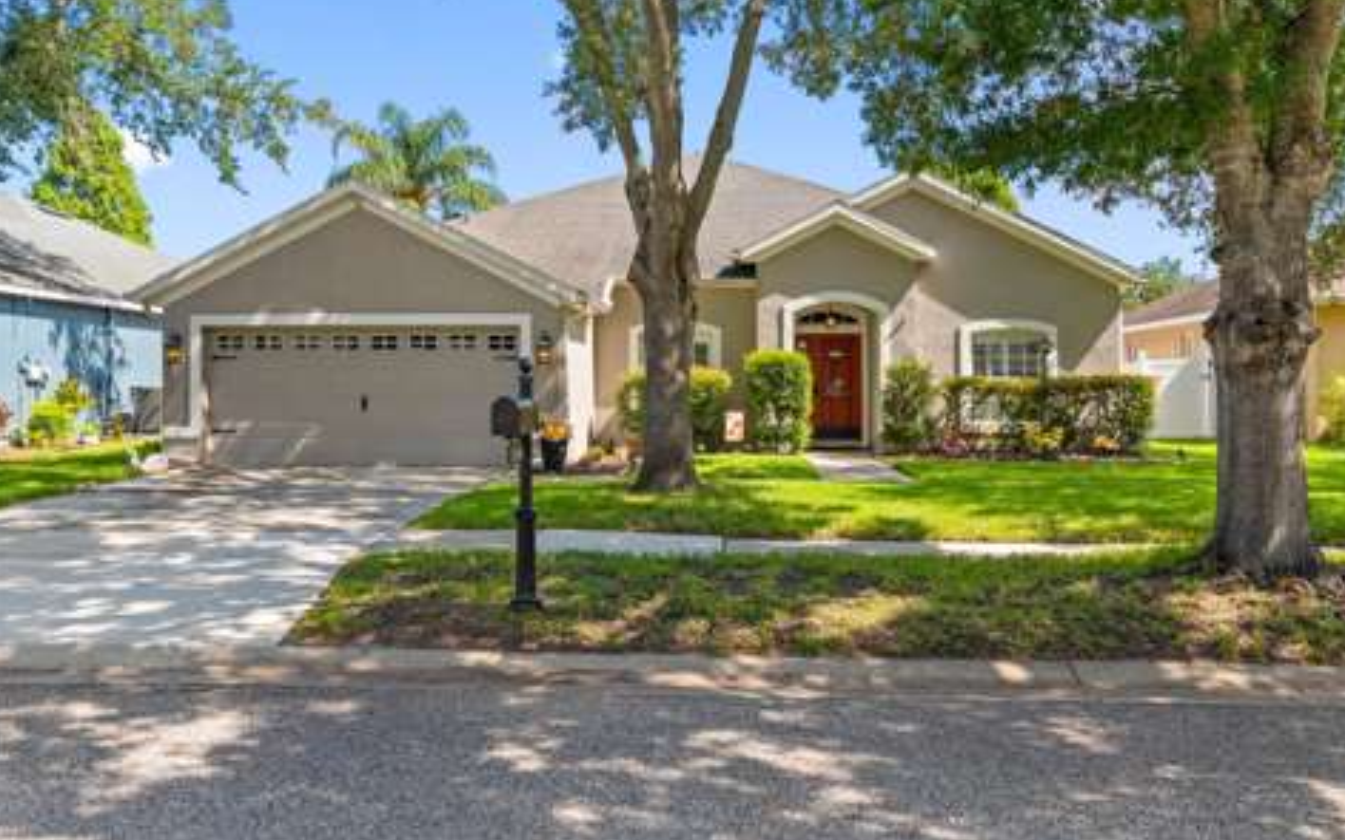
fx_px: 1082
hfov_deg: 63.7
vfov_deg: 42.4
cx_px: 670
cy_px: 392
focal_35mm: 30
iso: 125
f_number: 11
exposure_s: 1/80
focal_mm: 28.5
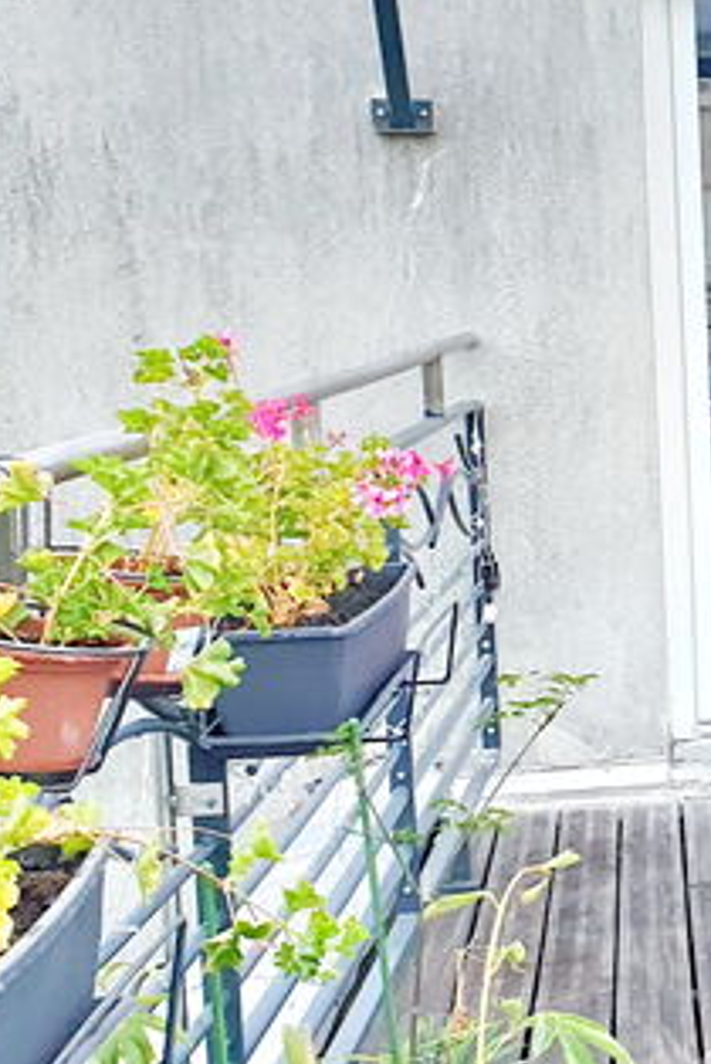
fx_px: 2542
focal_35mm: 86
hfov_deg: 13.4
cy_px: 552
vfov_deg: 23.6
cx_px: 1486
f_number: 2.4
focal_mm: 4.3
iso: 80
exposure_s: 1/100
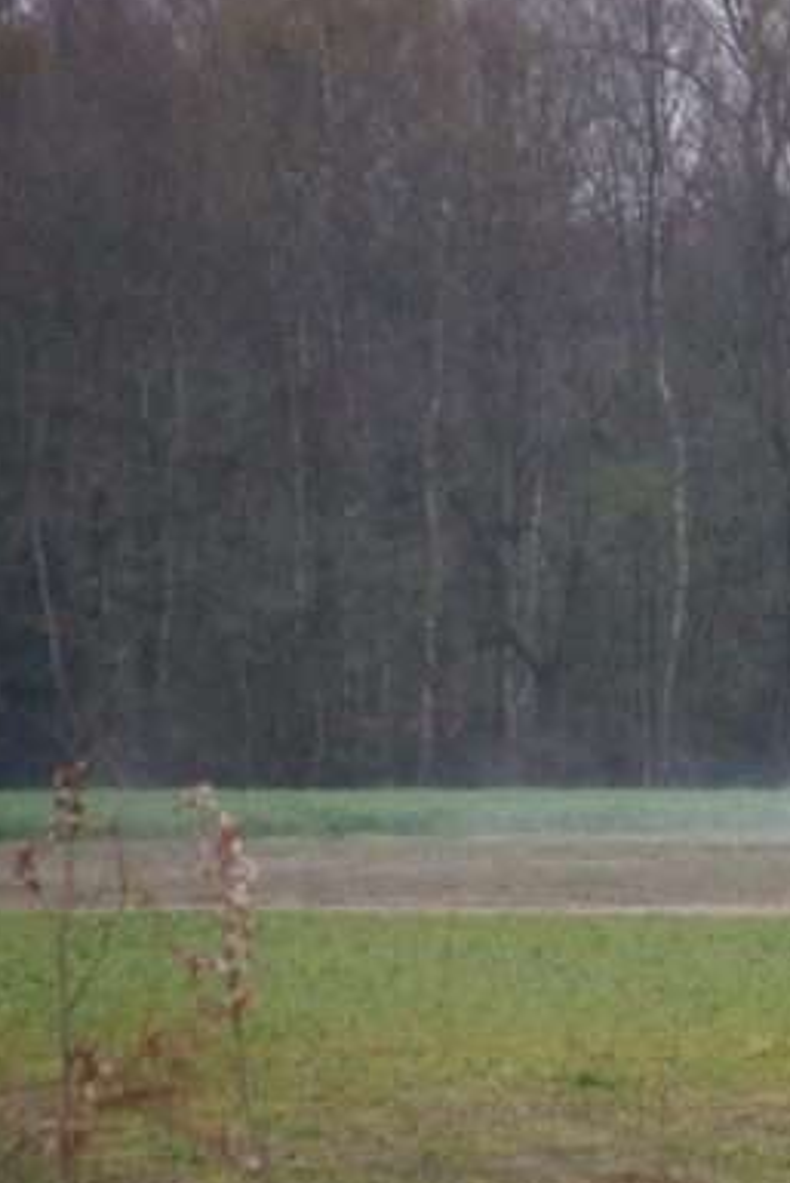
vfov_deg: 3.4
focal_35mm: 598
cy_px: 760
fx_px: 19665
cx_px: 1057
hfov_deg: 2.3
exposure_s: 1/320
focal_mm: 200
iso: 2000
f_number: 6.3
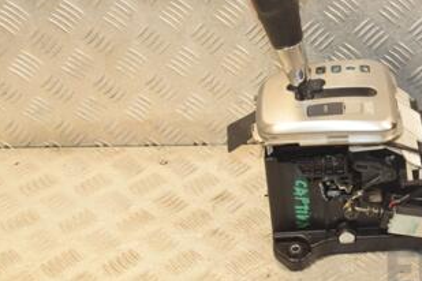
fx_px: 820
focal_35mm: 70
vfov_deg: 19.4
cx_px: 362
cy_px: 87
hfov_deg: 28.0
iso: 800
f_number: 5.6
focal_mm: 24
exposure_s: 1/200
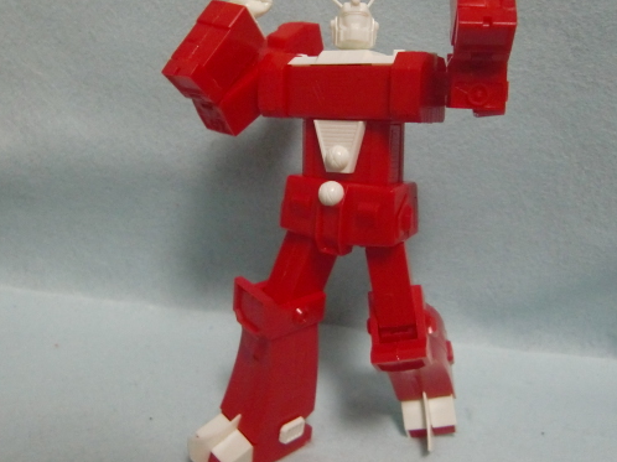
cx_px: 348
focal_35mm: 36
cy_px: 211
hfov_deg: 51.2
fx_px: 641
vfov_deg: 39.6
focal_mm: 4.9
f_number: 2.6
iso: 640
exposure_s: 1/60
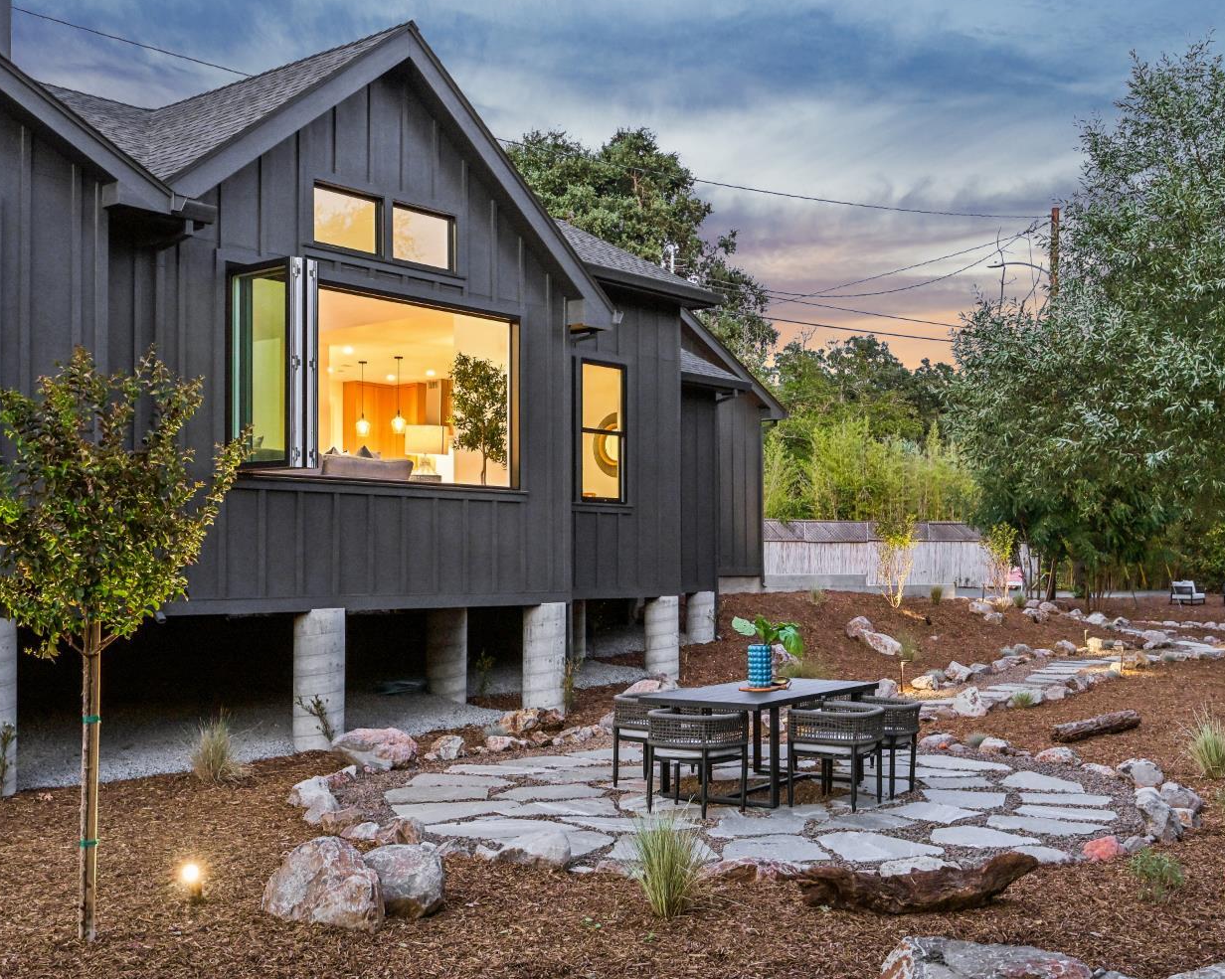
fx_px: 1450
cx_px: 673
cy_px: 490
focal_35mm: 40
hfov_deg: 45.7
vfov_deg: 37.3
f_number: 11
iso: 3200
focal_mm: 35
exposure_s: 1/13
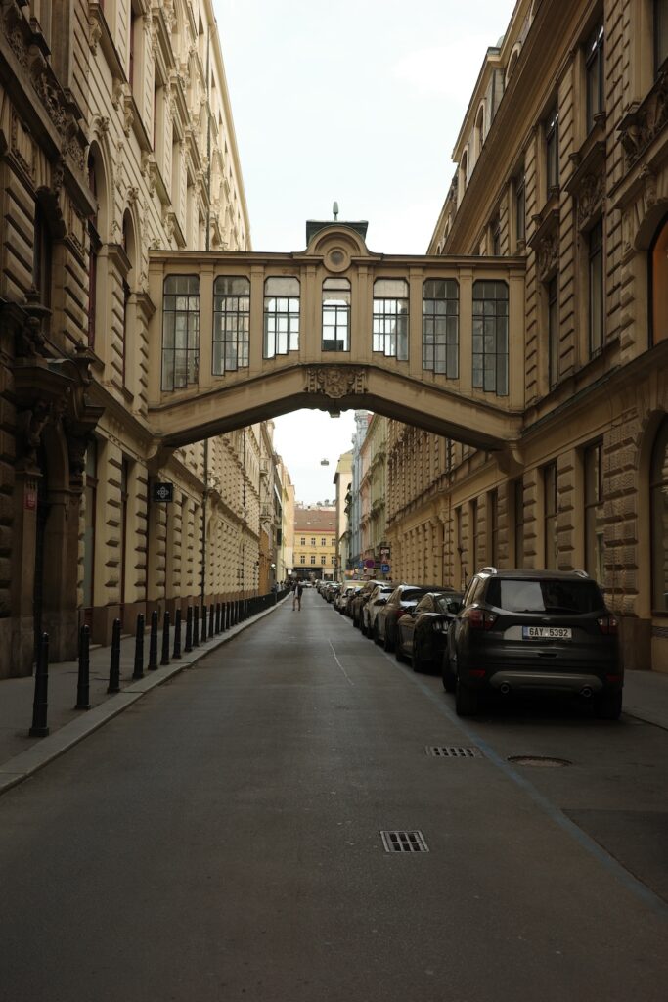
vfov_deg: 48.5
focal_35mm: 40
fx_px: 1113
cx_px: 334
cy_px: 501
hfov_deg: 33.4
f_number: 2.8
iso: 200
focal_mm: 26
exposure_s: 1/125
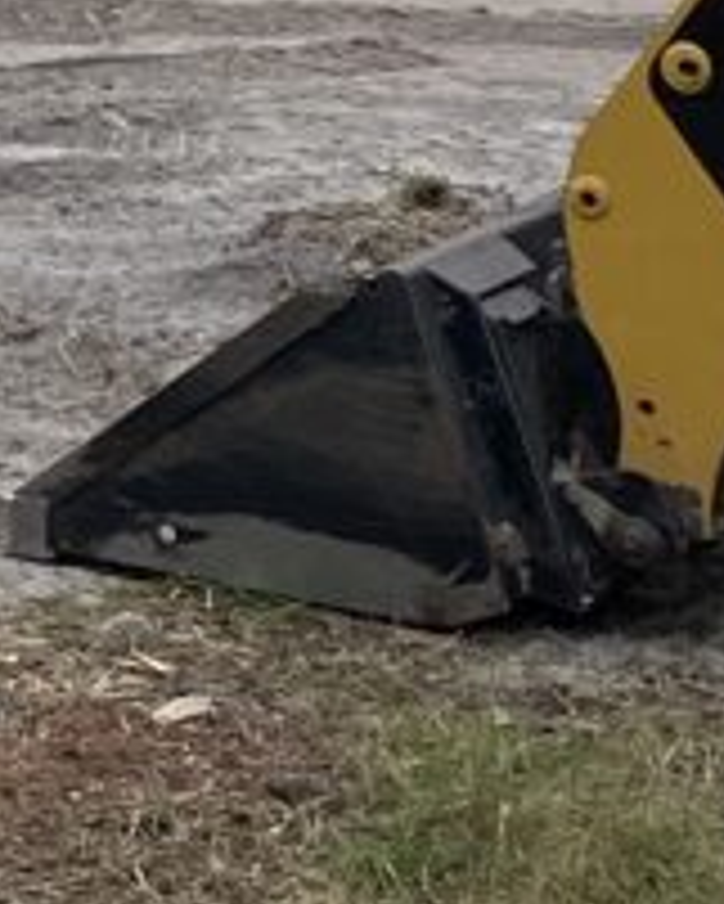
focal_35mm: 194
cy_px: -526
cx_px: -1025
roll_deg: +0.3
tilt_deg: -6.4
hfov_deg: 7.4
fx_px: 5192
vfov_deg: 9.6
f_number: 1.8
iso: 32
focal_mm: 4.25
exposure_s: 1/839
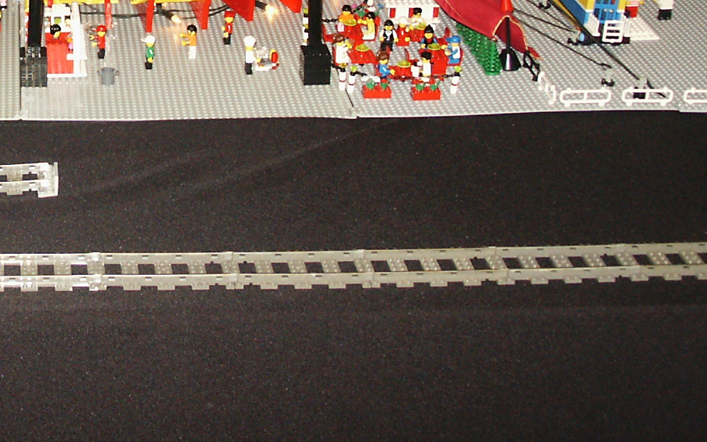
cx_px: -31
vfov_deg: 15.1
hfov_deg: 23.4
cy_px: -61
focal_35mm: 84
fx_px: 1619
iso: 200
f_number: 3
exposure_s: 1/45
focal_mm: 7.18
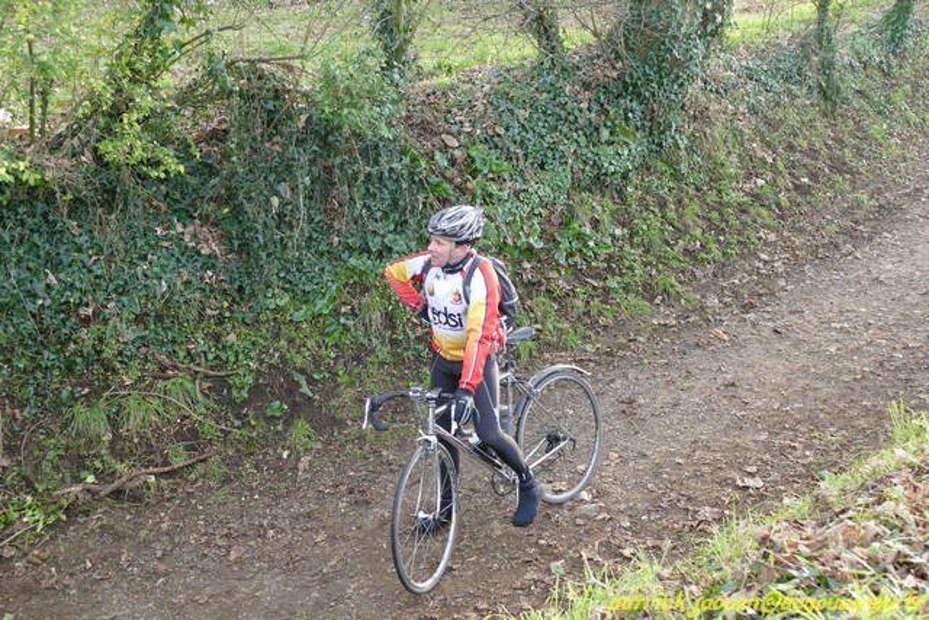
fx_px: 1084
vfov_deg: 31.9
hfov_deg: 46.4
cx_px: 464
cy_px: 310
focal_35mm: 42
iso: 160
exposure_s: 1/80
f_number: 3.2
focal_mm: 15.26
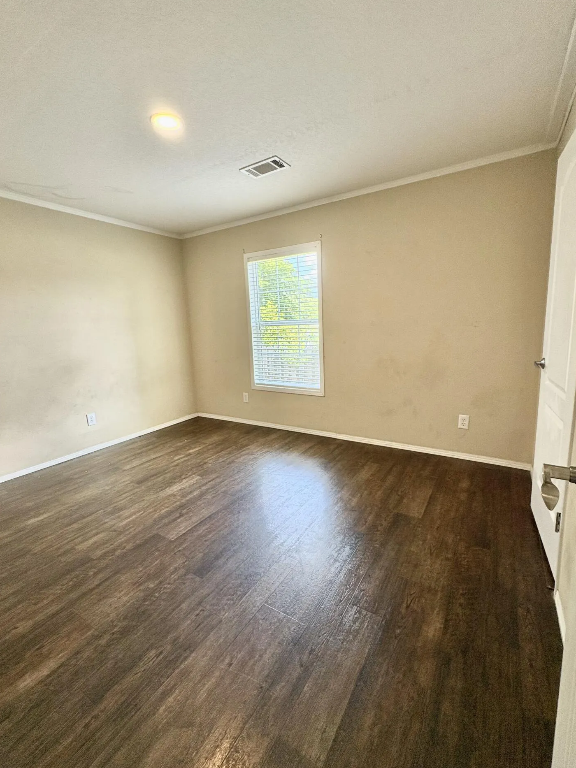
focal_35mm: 15
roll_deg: +2.4
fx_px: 333
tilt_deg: -9.4
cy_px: 379
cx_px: 294
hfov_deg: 81.7
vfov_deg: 98.2
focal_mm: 2.22
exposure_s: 1/120
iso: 200
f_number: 2.2
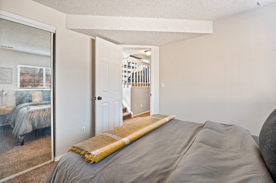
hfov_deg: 100.4
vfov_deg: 77.2
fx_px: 115
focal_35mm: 15
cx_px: 138
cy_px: 92
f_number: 8
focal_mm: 15
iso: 800
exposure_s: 1/4
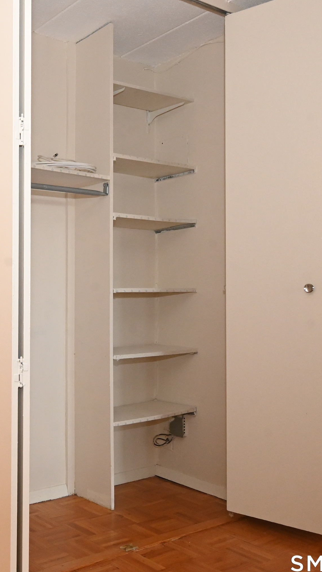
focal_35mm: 35
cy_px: 289
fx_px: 531
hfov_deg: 30.8
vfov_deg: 56.6
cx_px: -14
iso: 2800
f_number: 13
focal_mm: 15
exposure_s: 1/60
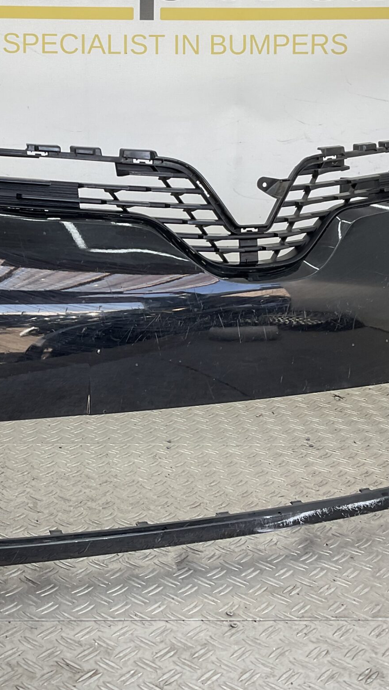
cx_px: 91
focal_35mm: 52
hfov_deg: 22.8
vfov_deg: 39.7
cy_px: 274
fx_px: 953
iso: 16
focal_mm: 3
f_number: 1.8
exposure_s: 1/122
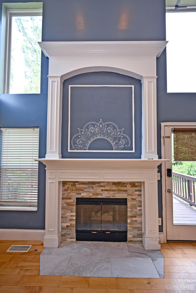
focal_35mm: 15
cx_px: 98
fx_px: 122
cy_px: 146
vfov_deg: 100.4
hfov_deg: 77.3
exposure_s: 1/80
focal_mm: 15
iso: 200
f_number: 4.5
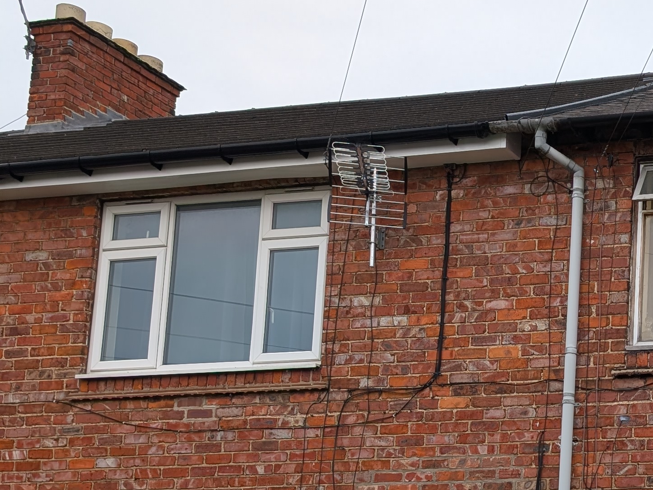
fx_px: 1283
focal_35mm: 68
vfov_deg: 20.7
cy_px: 522
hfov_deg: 23.8
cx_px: 923
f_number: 1.68
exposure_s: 1/718
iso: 23
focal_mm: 6.9
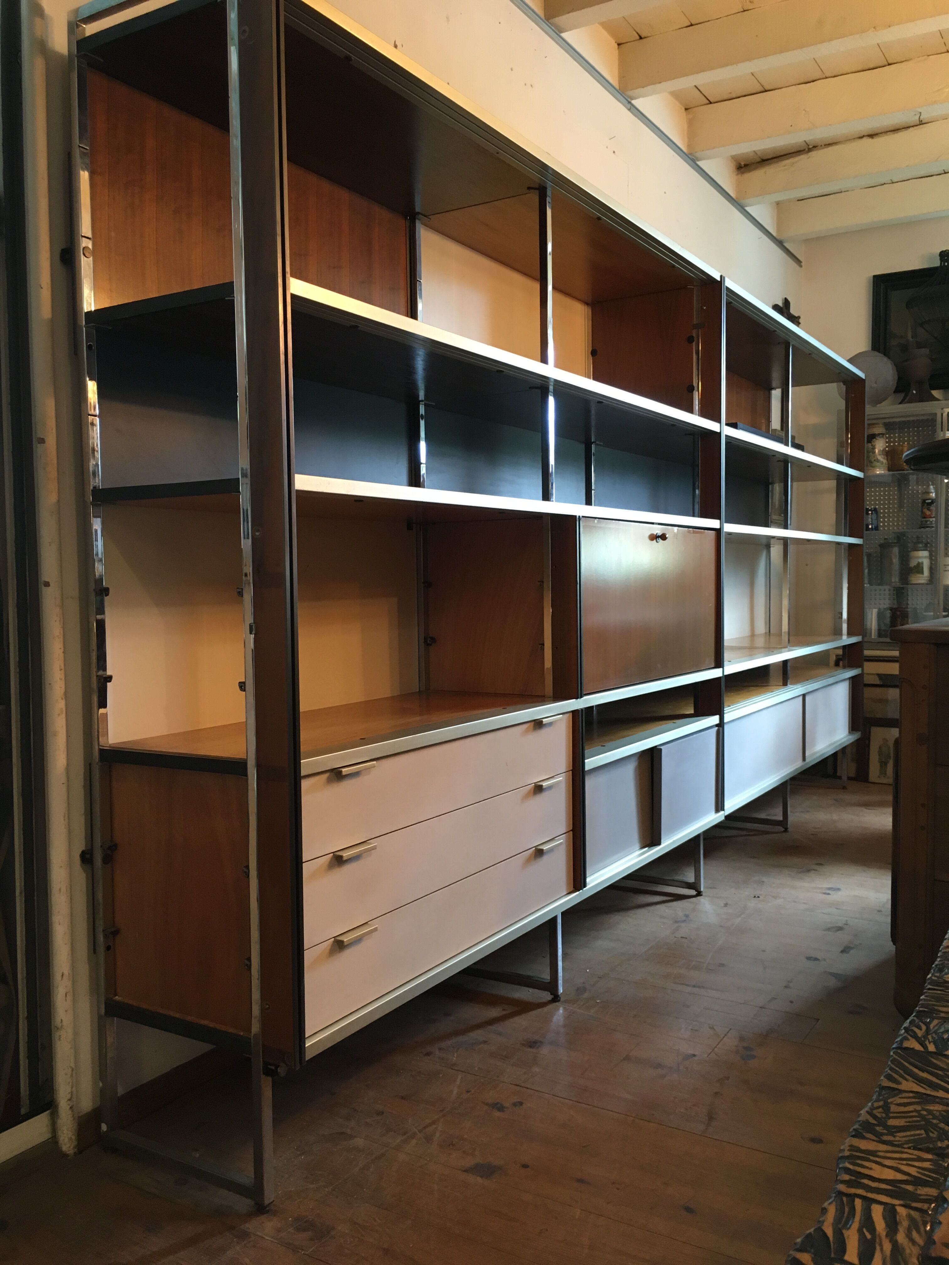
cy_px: 632
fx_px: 1060
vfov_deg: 61.7
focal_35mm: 29
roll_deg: +0.0
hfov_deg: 48.2
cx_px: 474
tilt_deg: -3.1
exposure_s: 1/33
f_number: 2.2
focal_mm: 4.15
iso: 125
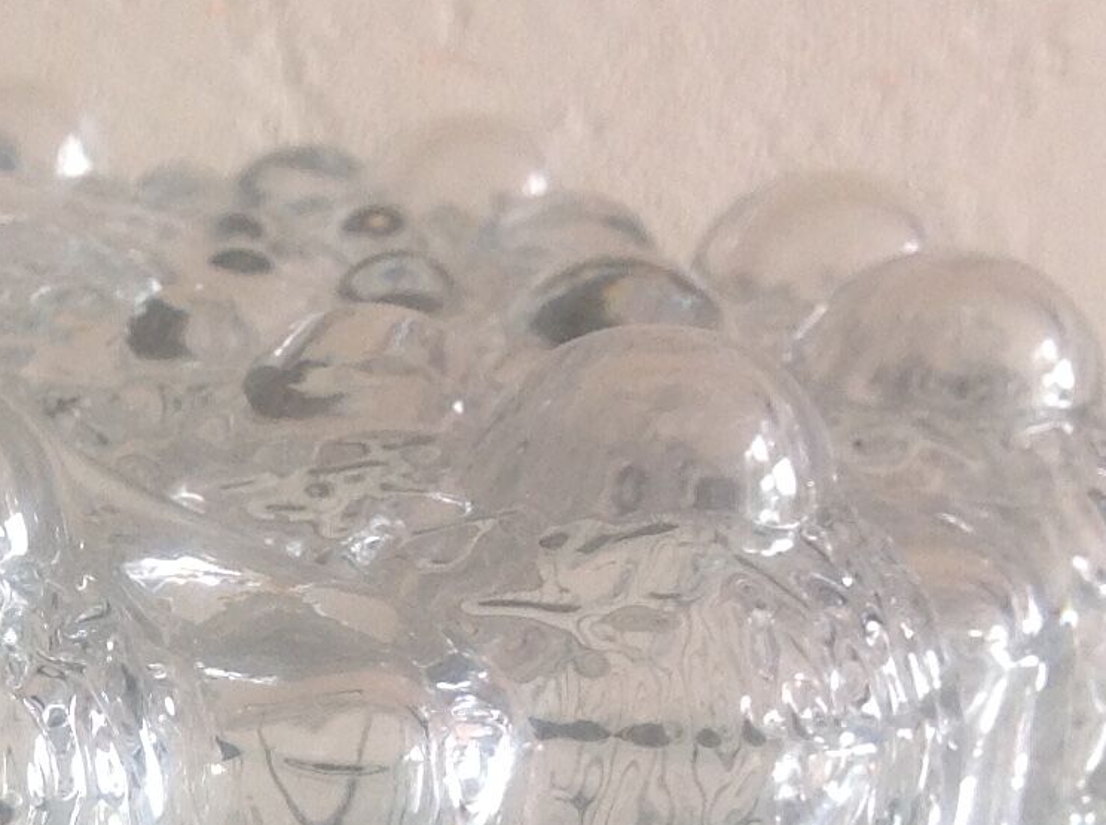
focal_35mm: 122
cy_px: 1024
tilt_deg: -18.5
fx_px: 3890
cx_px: -413
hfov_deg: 15.3
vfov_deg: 11.8
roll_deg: -1.4
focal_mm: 4.28
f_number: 2.4
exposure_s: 1/60
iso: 50
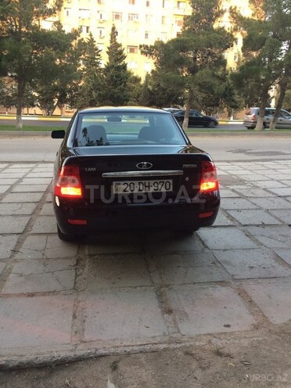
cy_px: 194
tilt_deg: -15.8
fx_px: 325
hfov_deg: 48.2
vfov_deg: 61.7
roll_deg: -0.4
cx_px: 146
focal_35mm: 29
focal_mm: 4.15
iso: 40
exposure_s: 1/33
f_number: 2.2
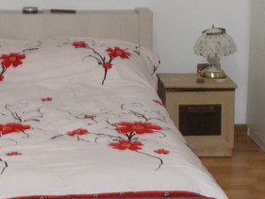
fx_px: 850
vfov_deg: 13.2
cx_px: 42
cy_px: -6
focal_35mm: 111
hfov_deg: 17.5
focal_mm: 4.6
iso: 220
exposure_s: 1/25
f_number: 3.2
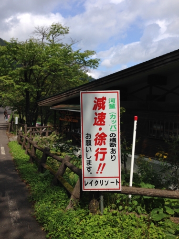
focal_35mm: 33
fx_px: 228
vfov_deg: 55.4
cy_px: 120
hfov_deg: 42.9
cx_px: 90
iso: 50
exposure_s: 1/2262
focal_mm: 4.12
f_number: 2.4
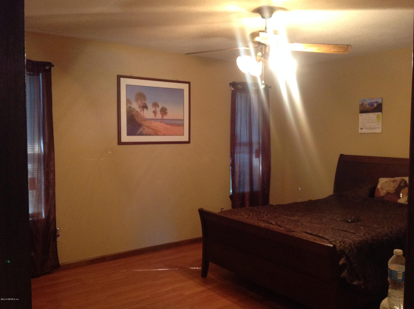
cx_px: 207
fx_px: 418
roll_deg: -1.4
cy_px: 154
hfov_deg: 52.7
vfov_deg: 40.6
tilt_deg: -4.2
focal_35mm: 35
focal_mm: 4.28
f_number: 2.4
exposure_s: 1/15
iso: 320
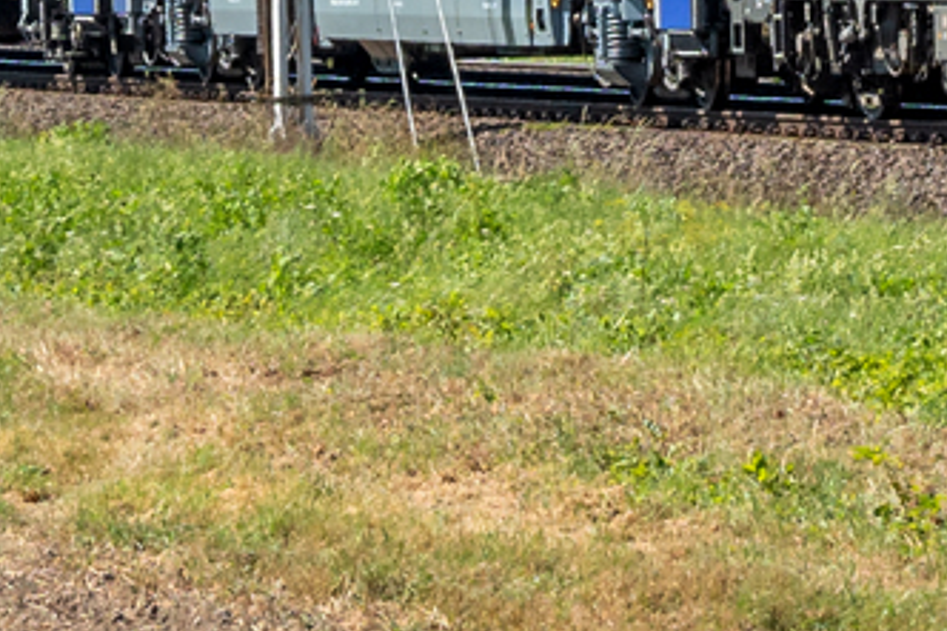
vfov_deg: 3.9
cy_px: -101
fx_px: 9123
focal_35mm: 347
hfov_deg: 5.9
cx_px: 120
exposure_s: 1/1000
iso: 200
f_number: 9
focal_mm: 48
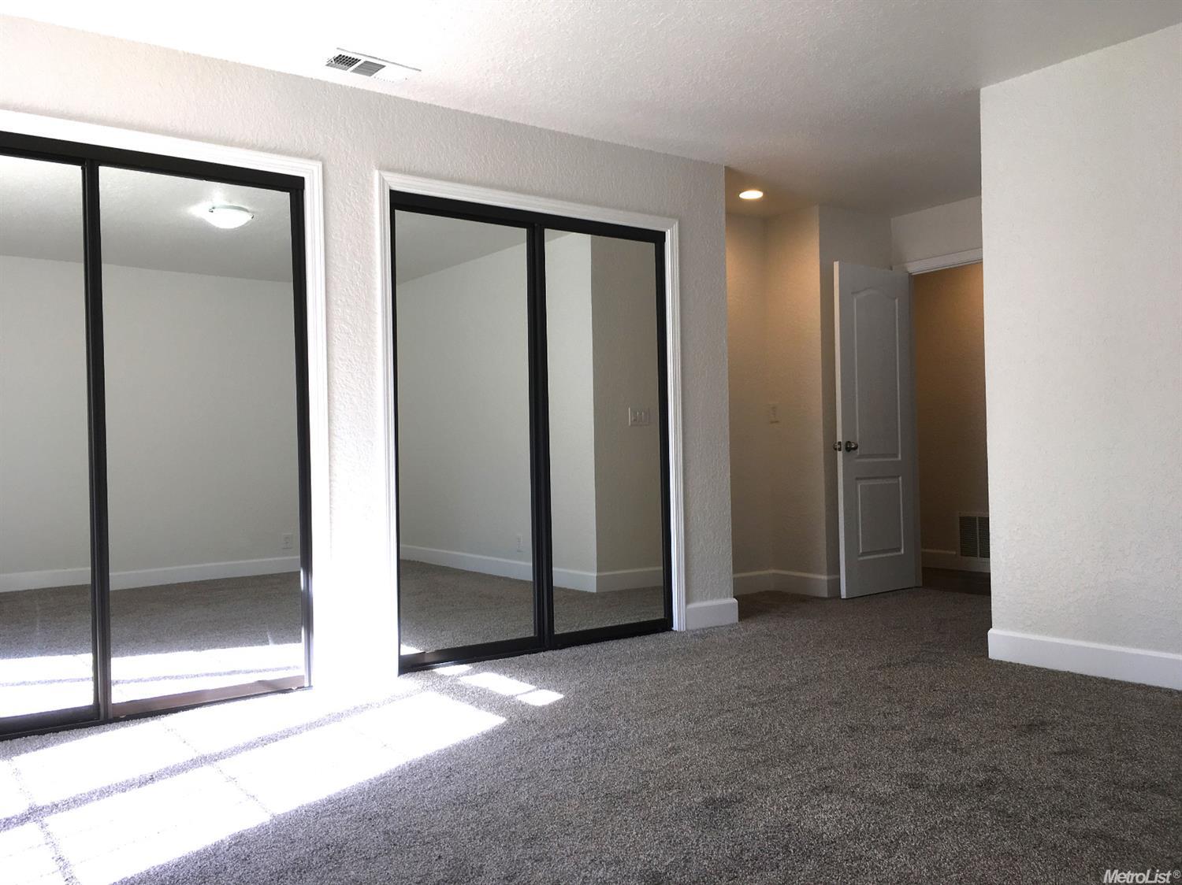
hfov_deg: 61.7
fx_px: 990
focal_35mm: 29
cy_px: 442
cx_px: 591
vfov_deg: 48.2
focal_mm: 4.15
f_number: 2.2
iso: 25
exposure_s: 1/125
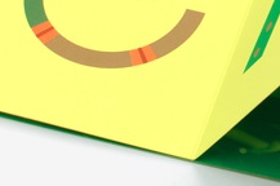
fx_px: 1317
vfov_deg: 7.9
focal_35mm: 170
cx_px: 326
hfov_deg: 11.9
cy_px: -69
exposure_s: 1/13
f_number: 22
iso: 200
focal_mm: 35
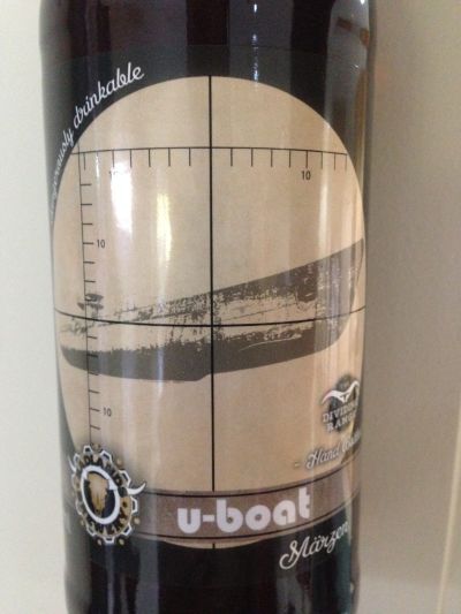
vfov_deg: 55.3
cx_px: 230
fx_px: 586
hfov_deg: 43.0
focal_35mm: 33
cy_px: 307
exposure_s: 1/15
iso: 500
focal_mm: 4.12
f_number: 2.4
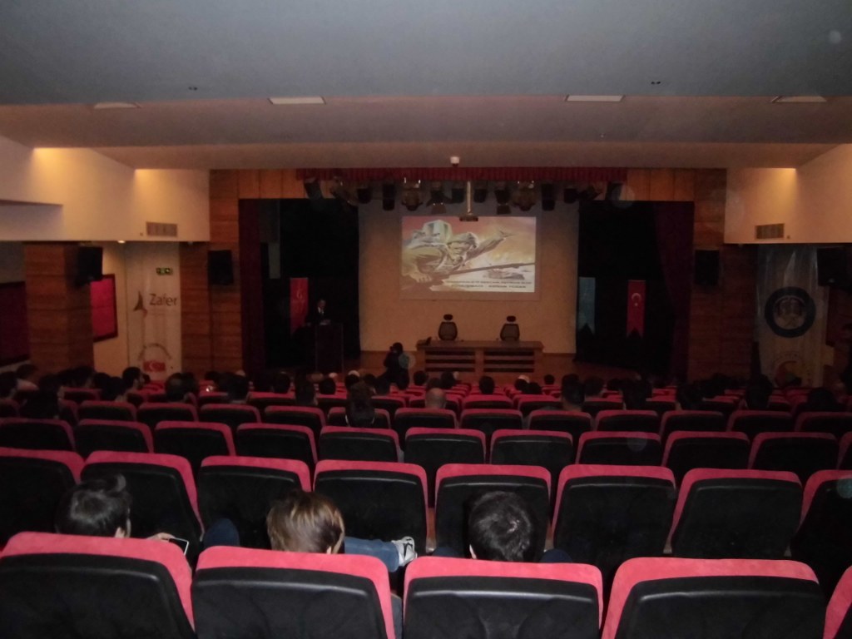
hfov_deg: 67.3
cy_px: 320
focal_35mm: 26
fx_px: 640
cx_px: 426
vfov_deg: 53.1
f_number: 2.8
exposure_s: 1/60
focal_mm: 4.7
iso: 400
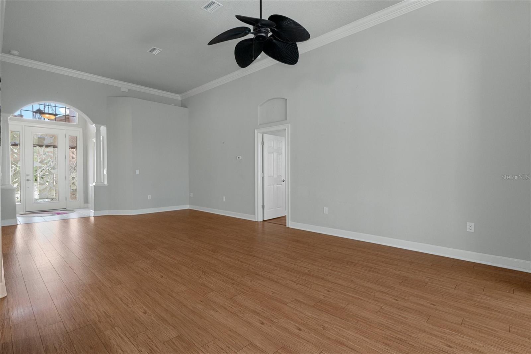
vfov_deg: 72.0
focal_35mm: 16
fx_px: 243
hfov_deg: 95.0
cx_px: 266
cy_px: 177
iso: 250
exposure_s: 1/4
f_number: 8
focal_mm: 11
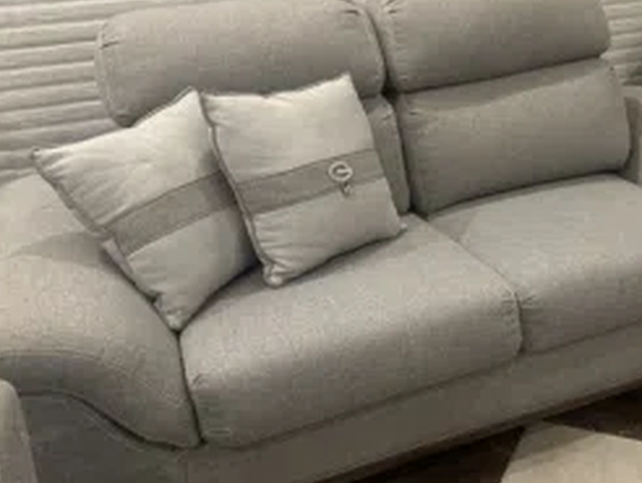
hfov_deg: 46.6
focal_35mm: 39
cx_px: 459
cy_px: 227
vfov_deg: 36.9
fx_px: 724
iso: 640
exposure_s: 1/33
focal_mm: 6.86
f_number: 1.78
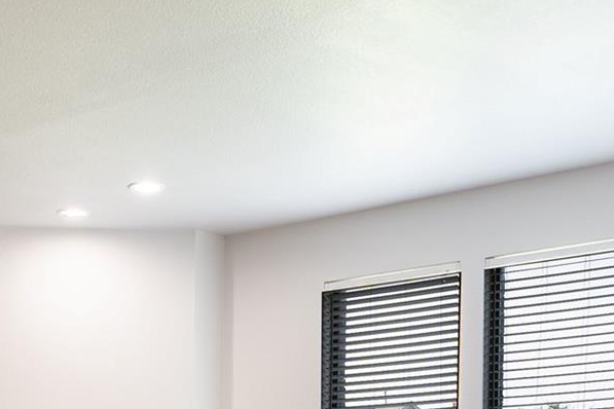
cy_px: 575
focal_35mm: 72
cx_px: 191
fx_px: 1228
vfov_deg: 17.4
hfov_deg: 27.9
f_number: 5
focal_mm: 14
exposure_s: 1/640
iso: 250
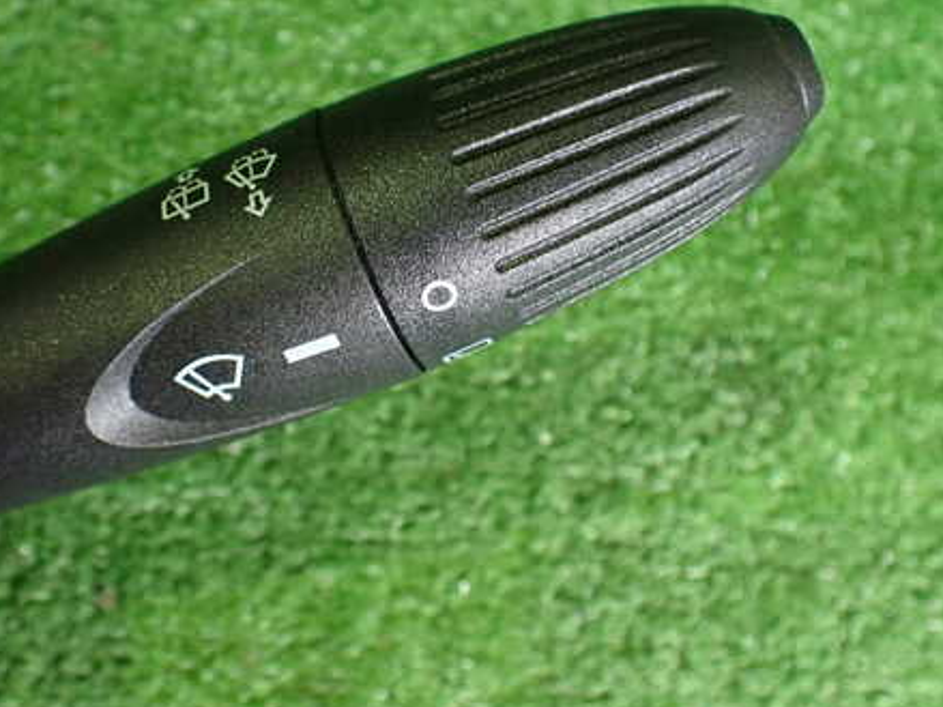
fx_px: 1117
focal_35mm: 41
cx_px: 359
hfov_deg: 45.4
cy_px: 309
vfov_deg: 35.1
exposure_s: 1/50
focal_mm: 5.4
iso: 800
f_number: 2.3
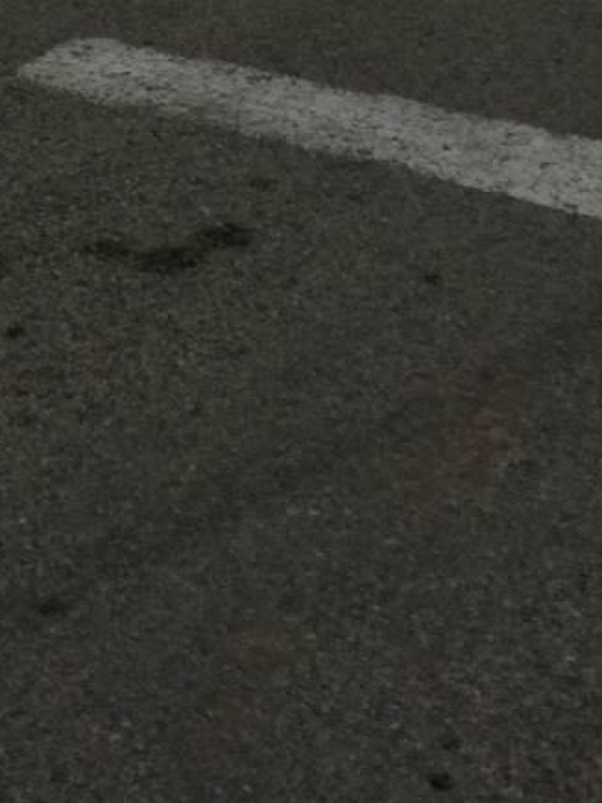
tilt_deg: -8.8
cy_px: -409
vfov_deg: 18.9
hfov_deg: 16.0
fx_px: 2111
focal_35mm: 91
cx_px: 20
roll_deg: +2.1
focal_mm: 4.15
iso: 32
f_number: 2.2
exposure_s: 1/1786
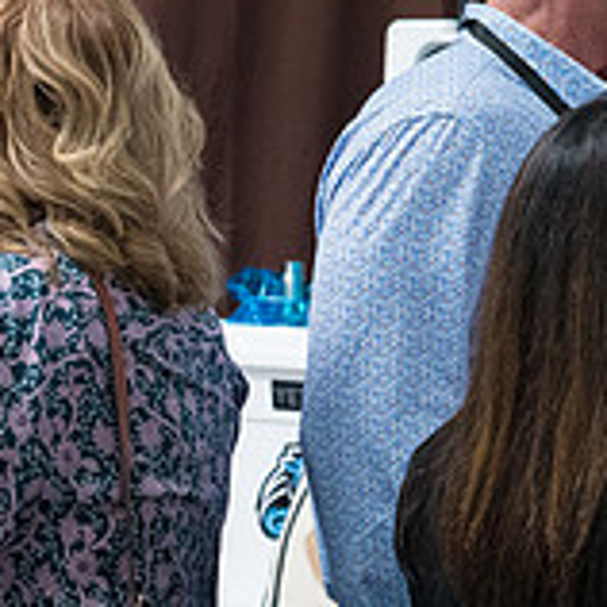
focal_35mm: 269
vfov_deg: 6.5
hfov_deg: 6.5
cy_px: 340
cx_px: -196
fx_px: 5337
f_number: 5.6
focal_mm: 86
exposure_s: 1/250
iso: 4000
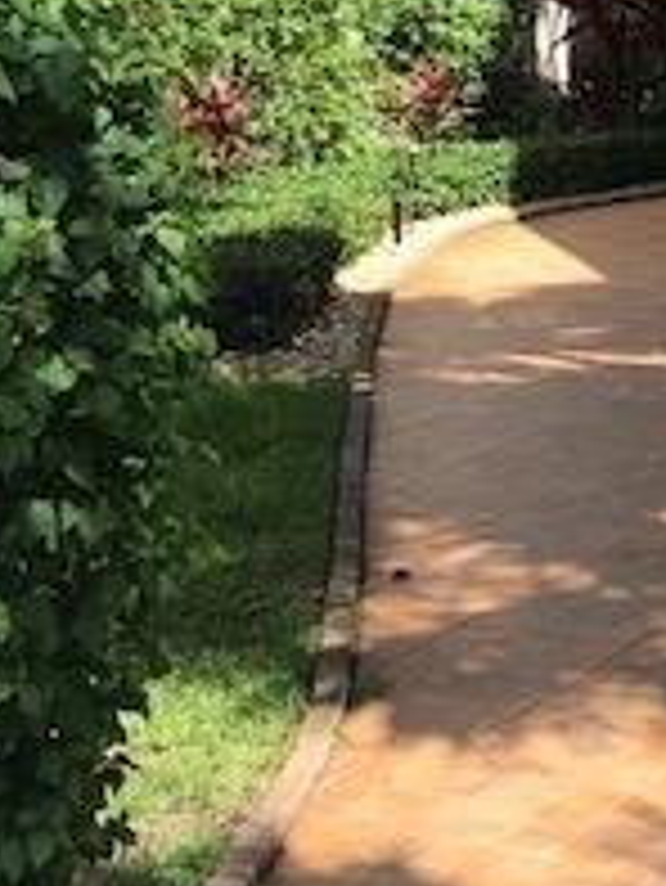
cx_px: 684
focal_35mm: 91
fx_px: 2332
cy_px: 148
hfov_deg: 15.9
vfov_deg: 21.2
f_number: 1.8
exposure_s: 1/929
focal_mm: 3.99
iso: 20
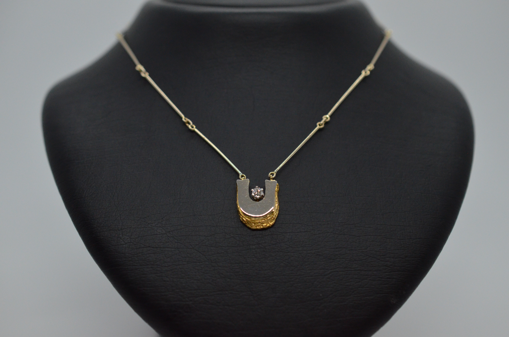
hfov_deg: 33.5
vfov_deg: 22.5
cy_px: 168
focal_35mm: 60
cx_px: 254
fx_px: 847
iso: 2000
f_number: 4.5
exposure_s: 1/2500
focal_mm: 40
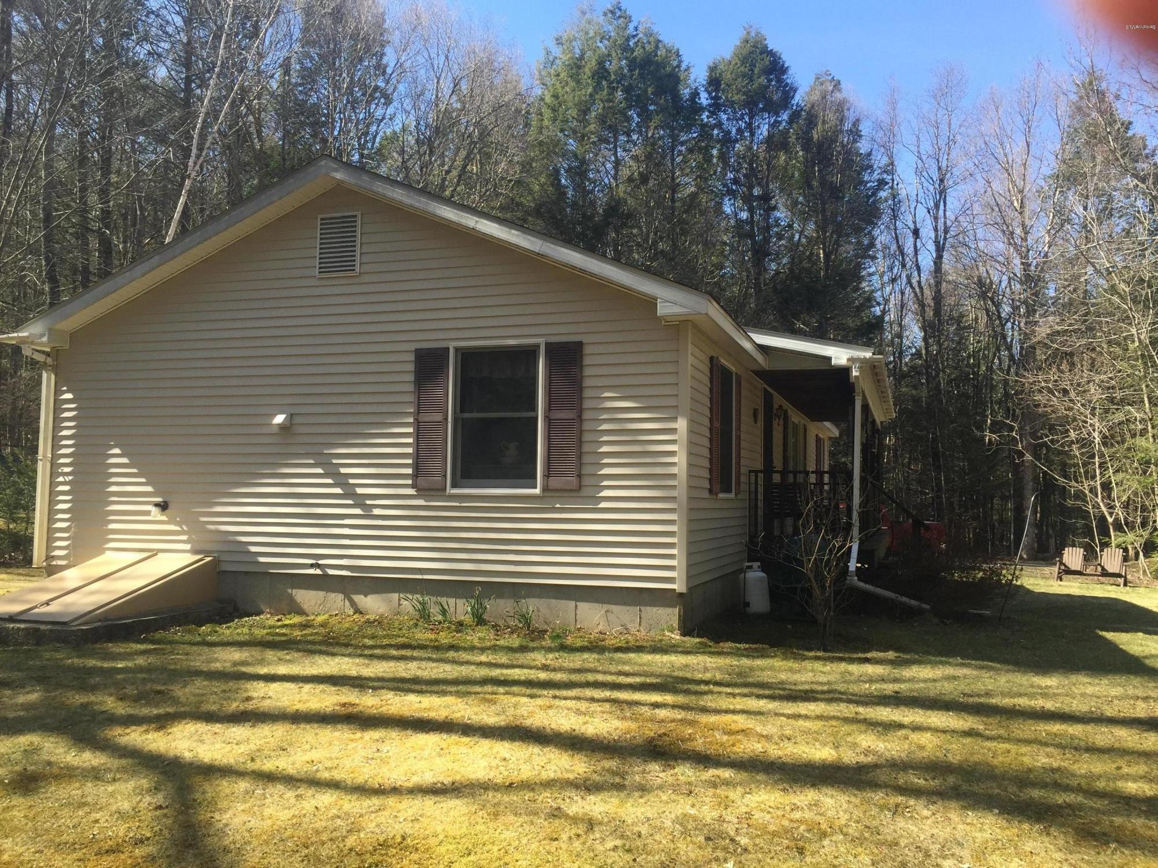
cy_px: 434
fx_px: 970
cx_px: 579
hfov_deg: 61.7
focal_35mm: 29
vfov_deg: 48.2
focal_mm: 4.15
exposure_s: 1/608
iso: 32
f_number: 2.2
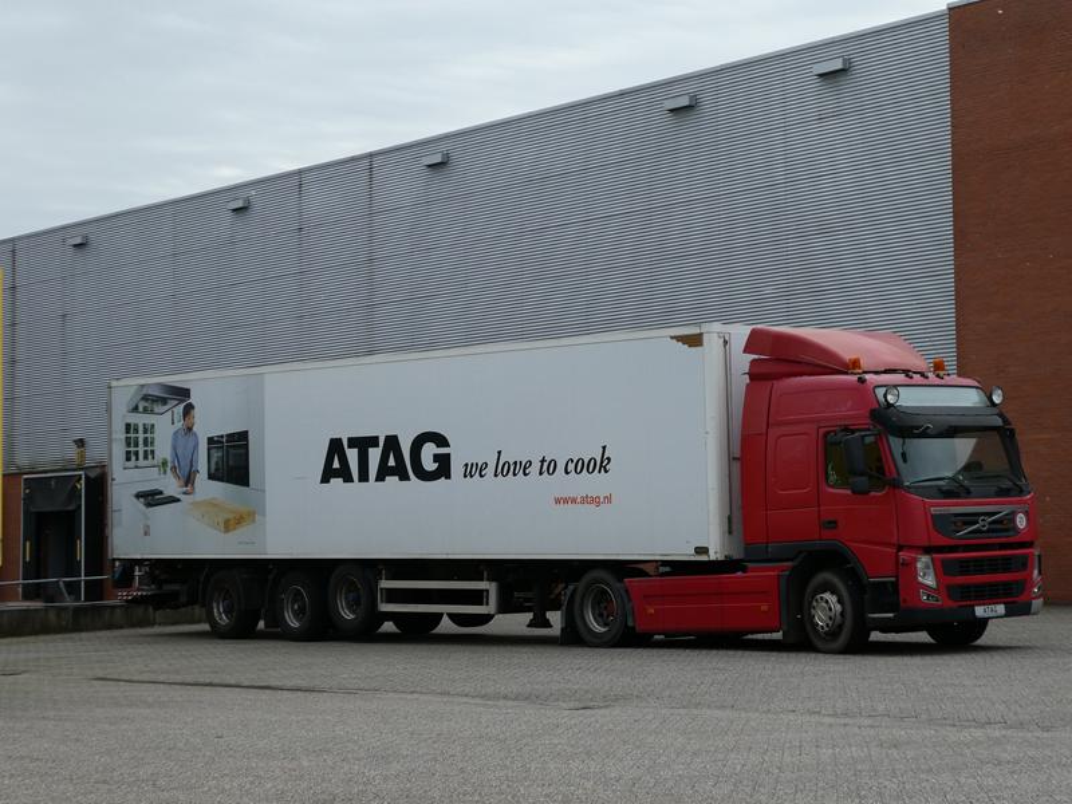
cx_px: 536
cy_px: 402
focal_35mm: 74
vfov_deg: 19.9
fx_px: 2292
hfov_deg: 26.3
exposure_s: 1/500
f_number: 4.6
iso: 80
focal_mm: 13.2
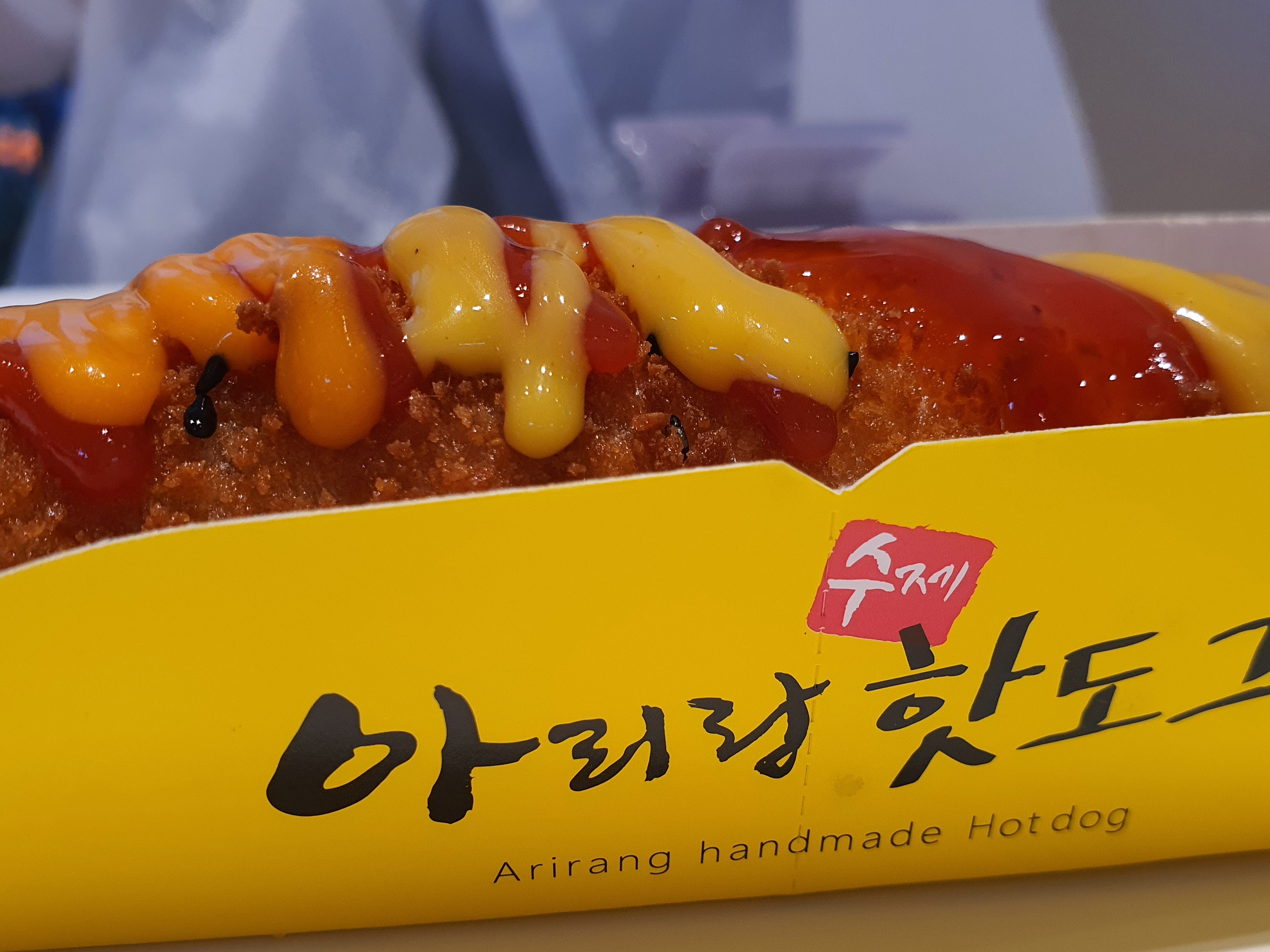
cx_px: 669
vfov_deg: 40.5
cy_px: 568
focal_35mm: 35
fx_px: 1284
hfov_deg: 52.6
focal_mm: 4.3
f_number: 2.4
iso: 125
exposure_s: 1/120
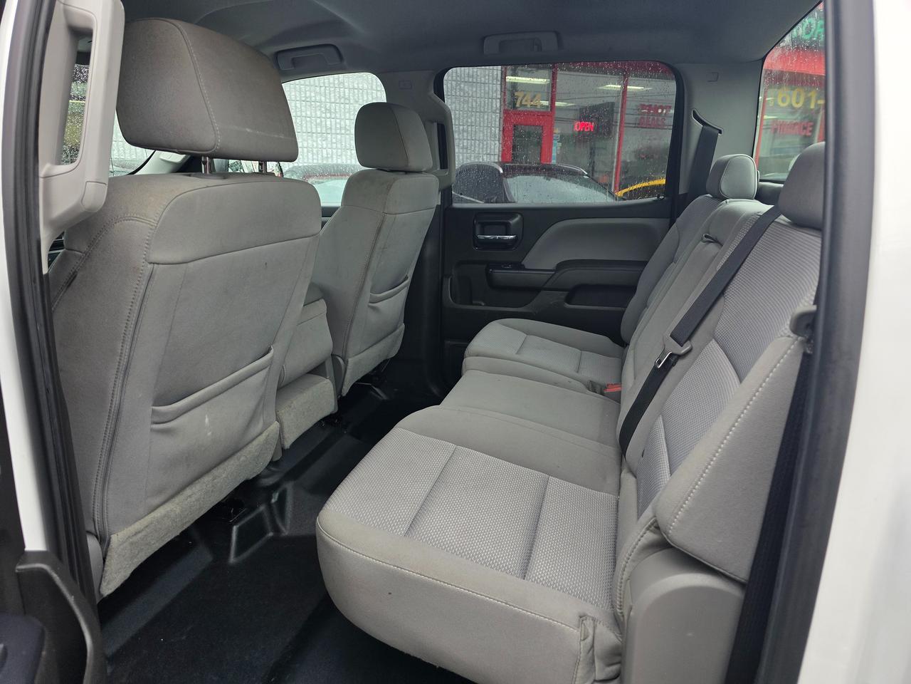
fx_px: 605
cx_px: 456
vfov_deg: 58.9
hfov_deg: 73.9
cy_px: 342
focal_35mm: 23
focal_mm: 6.3
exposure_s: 1/180
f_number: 1.7
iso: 80
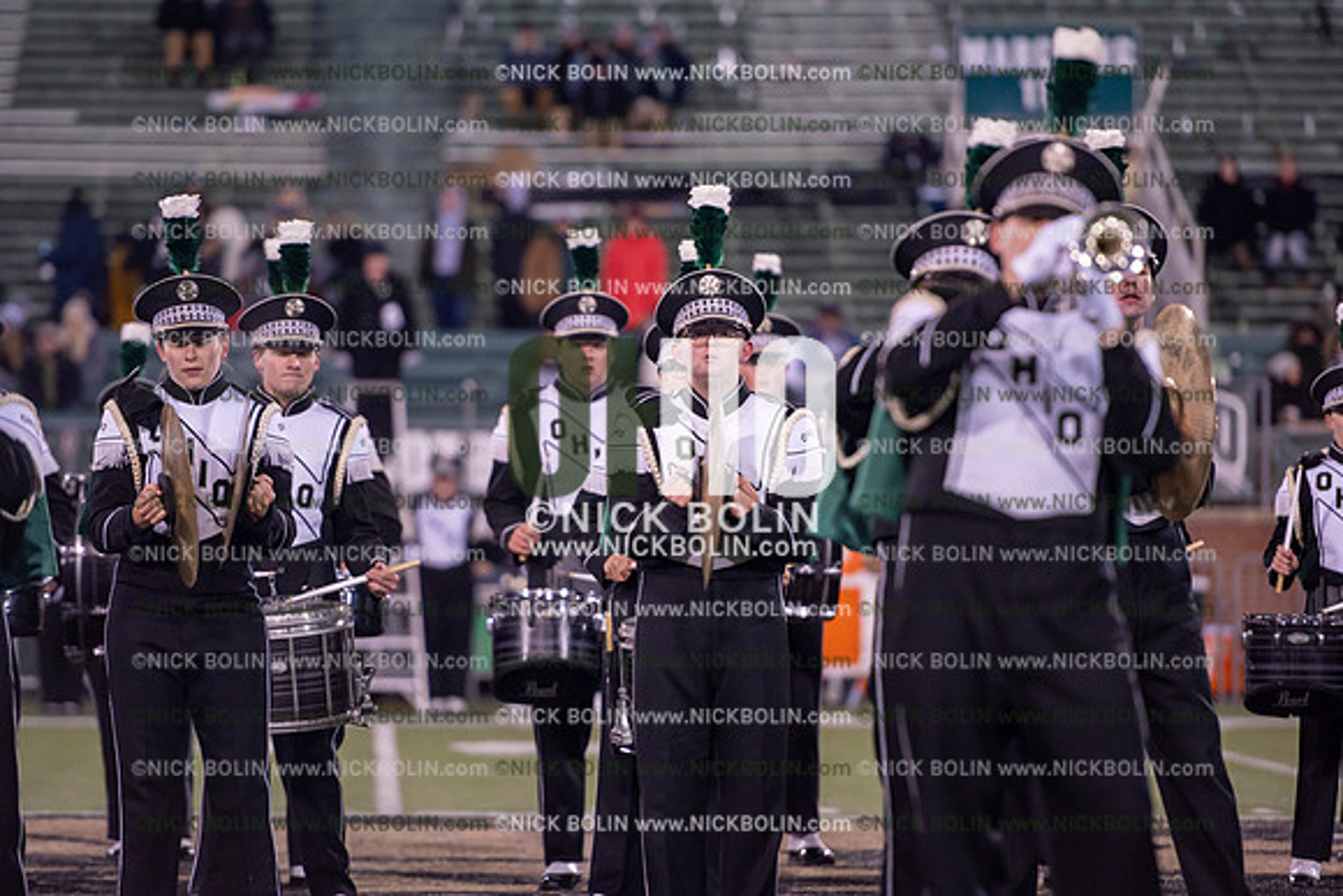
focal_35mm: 200
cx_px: 672
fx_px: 7463
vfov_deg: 6.9
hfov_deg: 10.3
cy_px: 448
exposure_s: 1/1250
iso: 2500
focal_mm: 200
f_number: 2.8
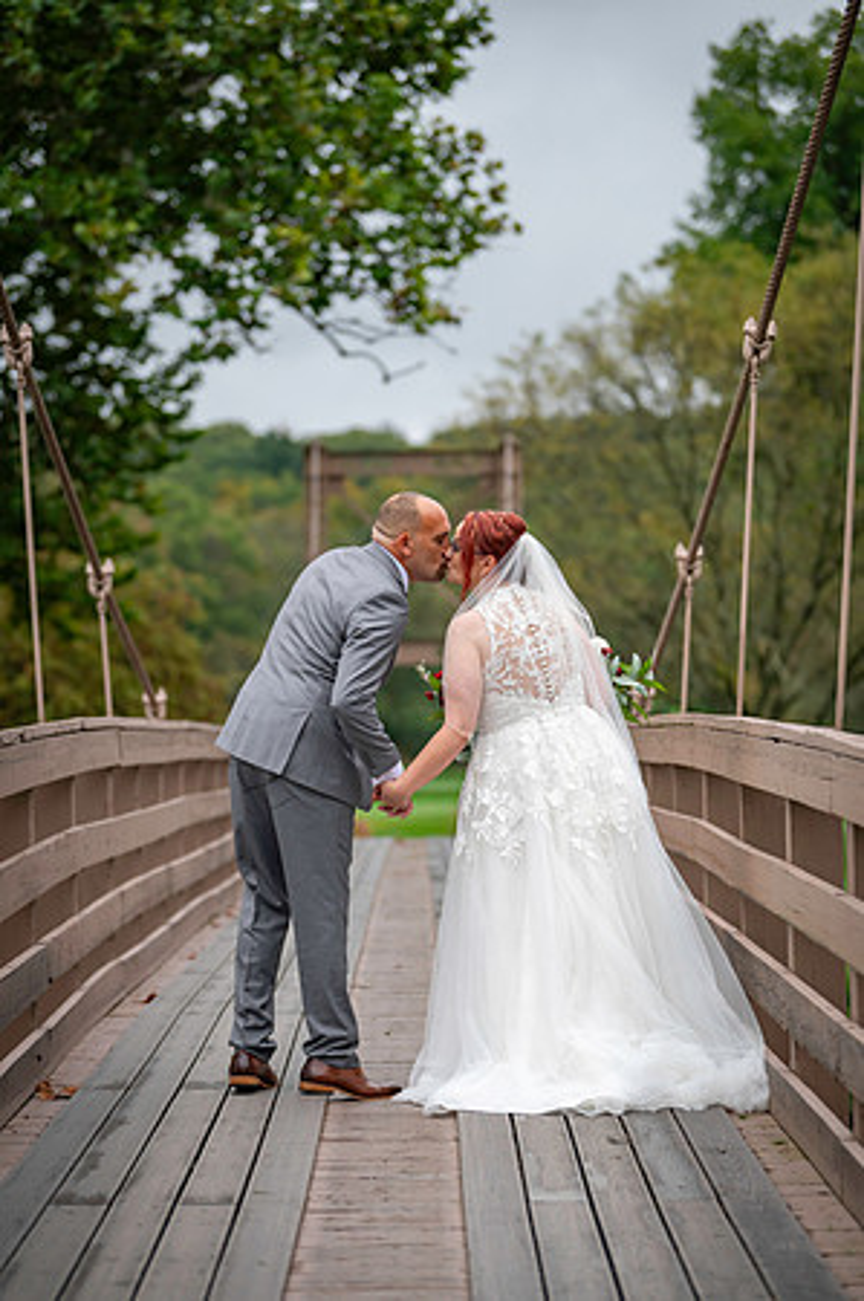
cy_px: 650
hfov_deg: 13.0
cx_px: 432
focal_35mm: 105
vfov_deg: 19.5
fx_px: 3788
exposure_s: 1/2000
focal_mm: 105
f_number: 2.8
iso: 640
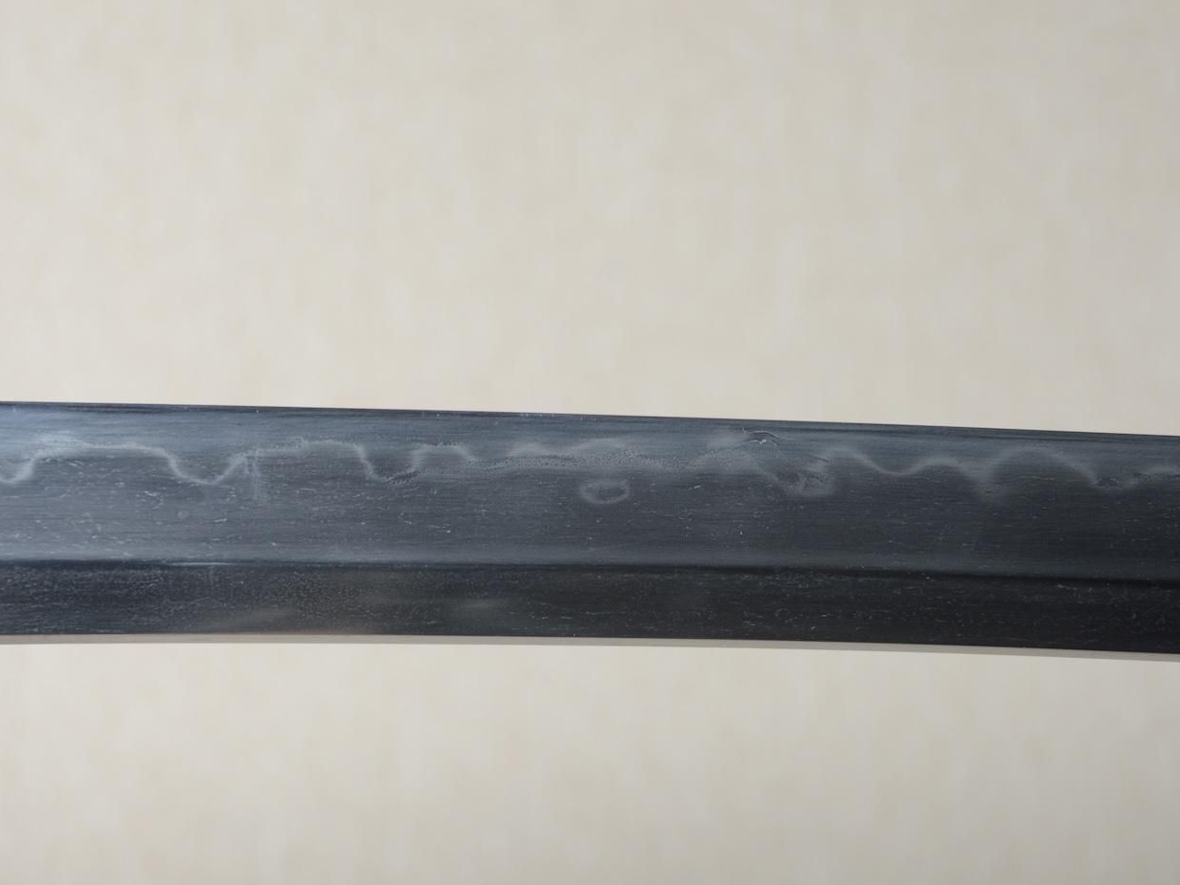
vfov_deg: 11.3
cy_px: 444
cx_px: 592
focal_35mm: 131
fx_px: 4466
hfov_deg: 15.1
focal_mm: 80
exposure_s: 1/1.6
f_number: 11
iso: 400
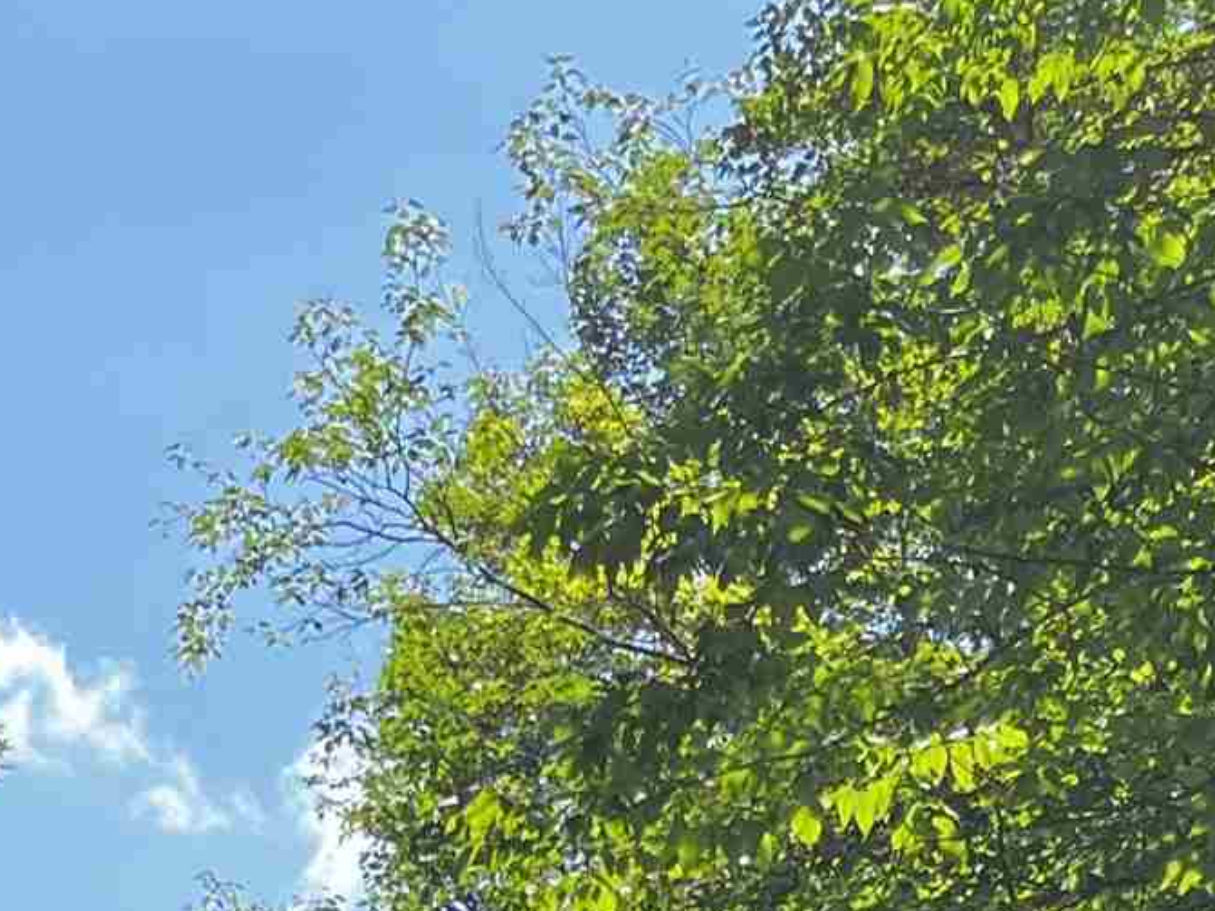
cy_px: 2023
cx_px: 293
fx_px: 4176
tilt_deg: +2.0
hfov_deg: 16.5
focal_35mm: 119
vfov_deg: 10.9
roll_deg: -0.5
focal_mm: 5.1
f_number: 1.6
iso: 50
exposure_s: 1/777
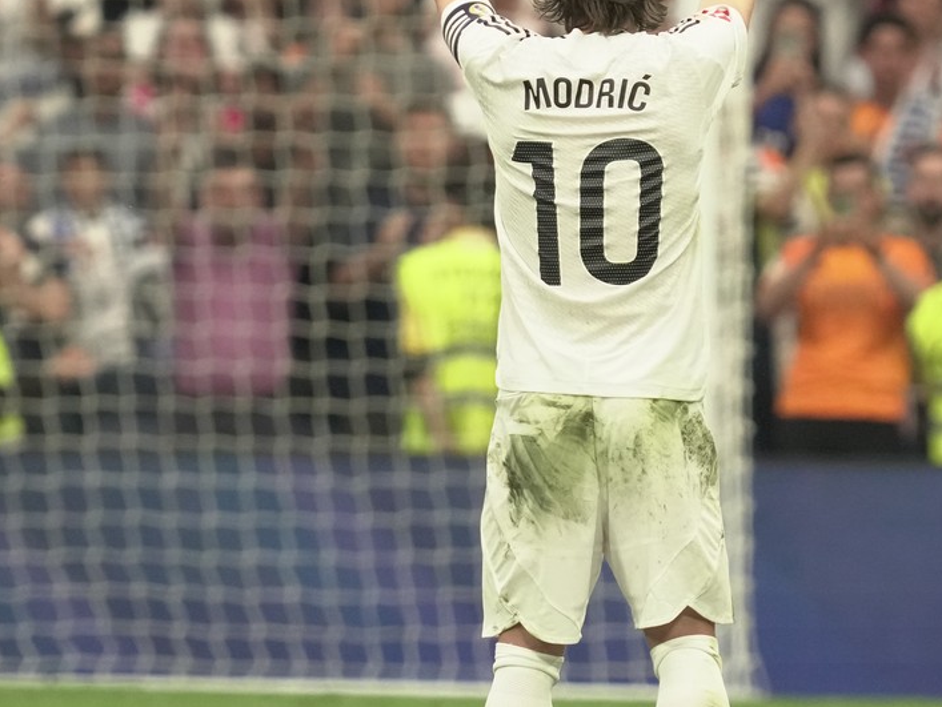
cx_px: 589
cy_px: 331
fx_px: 37137
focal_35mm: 1364
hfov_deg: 1.5
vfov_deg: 1.1
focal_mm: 478
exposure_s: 1/1000
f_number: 6.3
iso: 3200
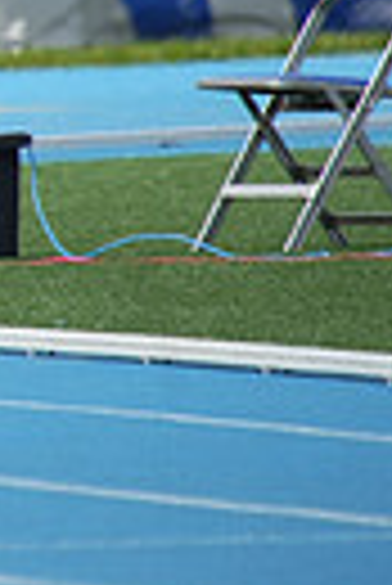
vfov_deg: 1.2
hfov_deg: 0.8
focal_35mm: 1780
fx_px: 28994
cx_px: -825
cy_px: -169
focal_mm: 400
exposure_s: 1/1250
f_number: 5.6
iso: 320
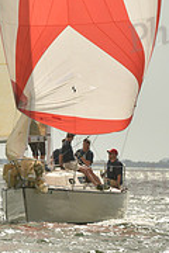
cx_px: 56
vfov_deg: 2.1
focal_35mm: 966
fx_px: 6802
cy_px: 110
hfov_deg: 1.4
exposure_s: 1/1250
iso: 400
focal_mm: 300
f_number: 11
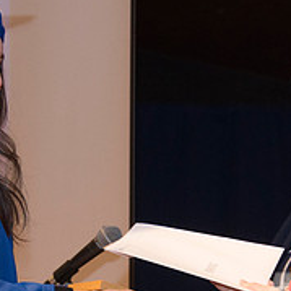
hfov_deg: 5.3
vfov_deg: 5.2
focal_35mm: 333
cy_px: 298
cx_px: 183
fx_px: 3167
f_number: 5.3
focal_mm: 92
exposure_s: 1/80
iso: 2000
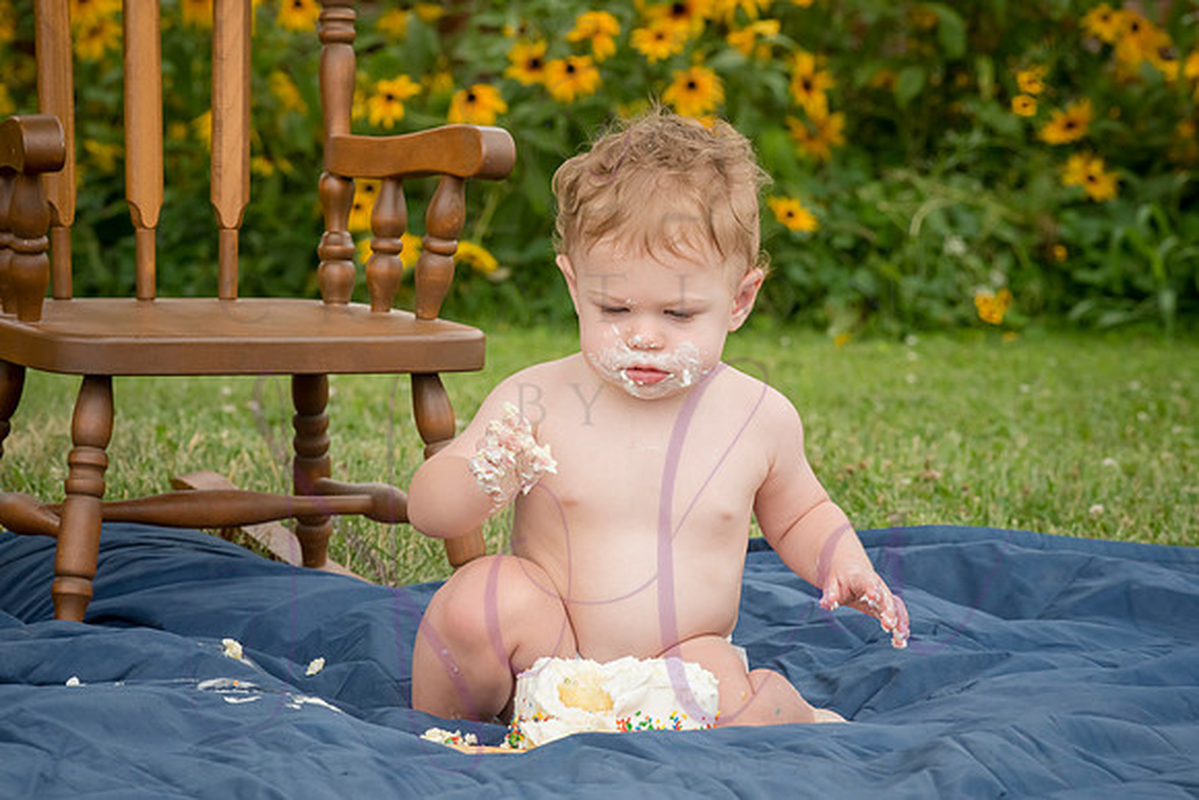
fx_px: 4429
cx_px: 596
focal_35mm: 133
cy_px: 381
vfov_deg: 10.3
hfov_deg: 15.4
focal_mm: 125
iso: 500
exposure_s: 1/320
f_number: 10
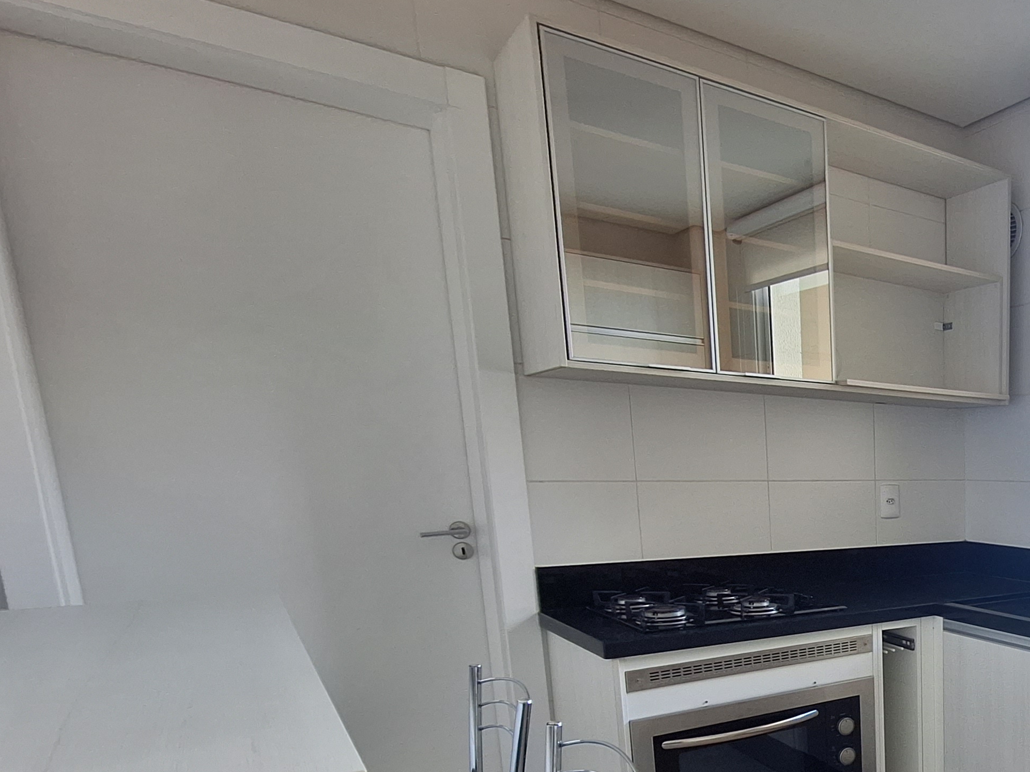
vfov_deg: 47.6
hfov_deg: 50.8
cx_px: 1058
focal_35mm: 27
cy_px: 651
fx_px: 803
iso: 50
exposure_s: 1/120
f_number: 2.2
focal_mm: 1.74
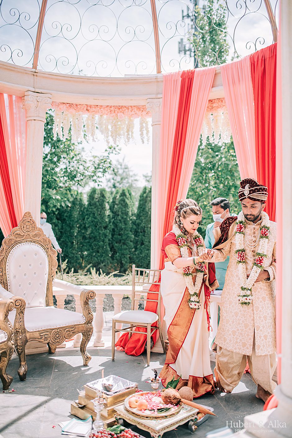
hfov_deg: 37.9
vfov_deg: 54.4
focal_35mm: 35
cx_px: 146
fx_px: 425
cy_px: 219
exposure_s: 1/3200
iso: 200
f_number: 2
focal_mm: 35
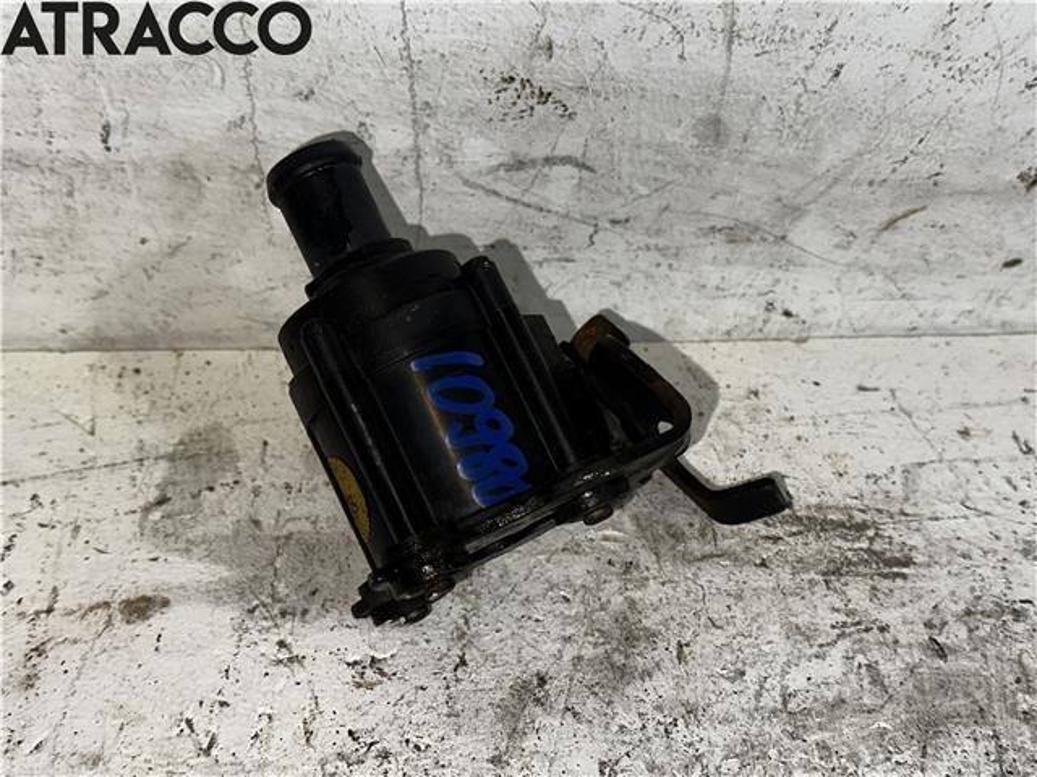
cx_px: 518
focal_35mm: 48
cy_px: 388
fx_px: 1438
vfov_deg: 30.3
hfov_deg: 39.7
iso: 40
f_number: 1.78
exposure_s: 1/361
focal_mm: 6.86
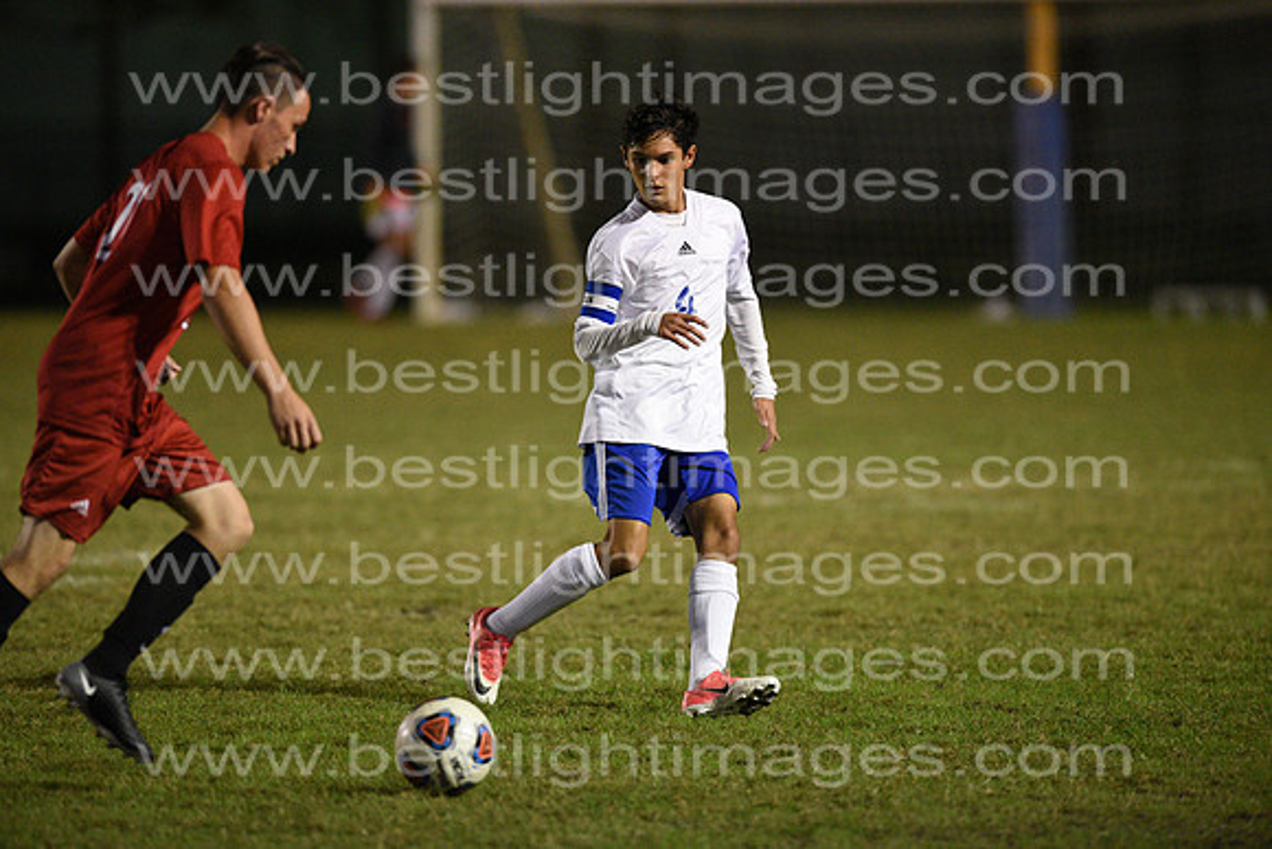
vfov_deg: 4.6
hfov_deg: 6.9
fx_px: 10602
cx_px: 636
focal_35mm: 300
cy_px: 424
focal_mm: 300
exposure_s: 1/800
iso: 8000
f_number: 3.2
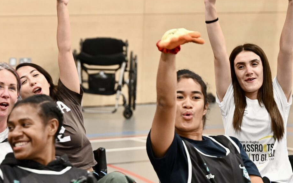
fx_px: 1629
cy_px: 205
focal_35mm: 204
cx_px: -18
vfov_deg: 6.4
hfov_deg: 10.2
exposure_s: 1/125
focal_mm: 72
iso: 1600
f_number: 2.8
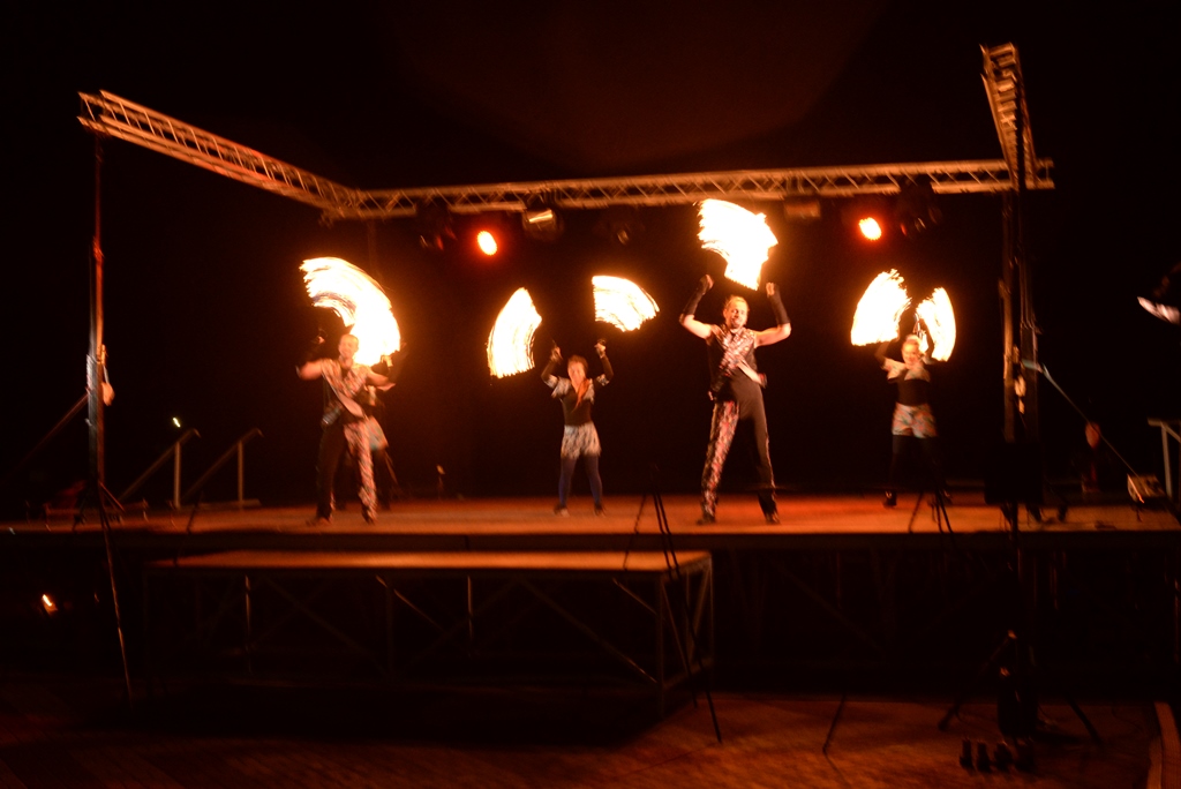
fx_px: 1641
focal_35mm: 50
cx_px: 590
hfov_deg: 39.6
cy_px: 394
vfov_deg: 27.0
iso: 2500
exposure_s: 1/10
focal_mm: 50
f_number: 7.1
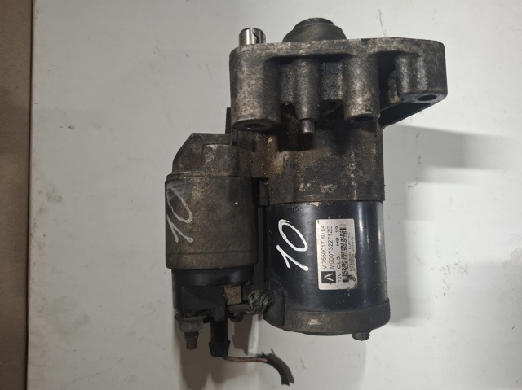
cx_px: 261
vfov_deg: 58.8
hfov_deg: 74.0
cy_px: 195
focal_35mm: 23
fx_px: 347
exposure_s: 1/25
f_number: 1.8
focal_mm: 5.54
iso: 400
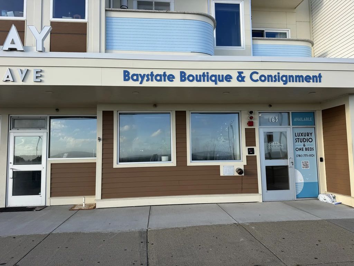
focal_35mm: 24
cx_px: 177
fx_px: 245
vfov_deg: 56.8
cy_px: 133
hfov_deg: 71.6
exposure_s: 1/1721
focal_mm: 6.76
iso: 80
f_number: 1.78
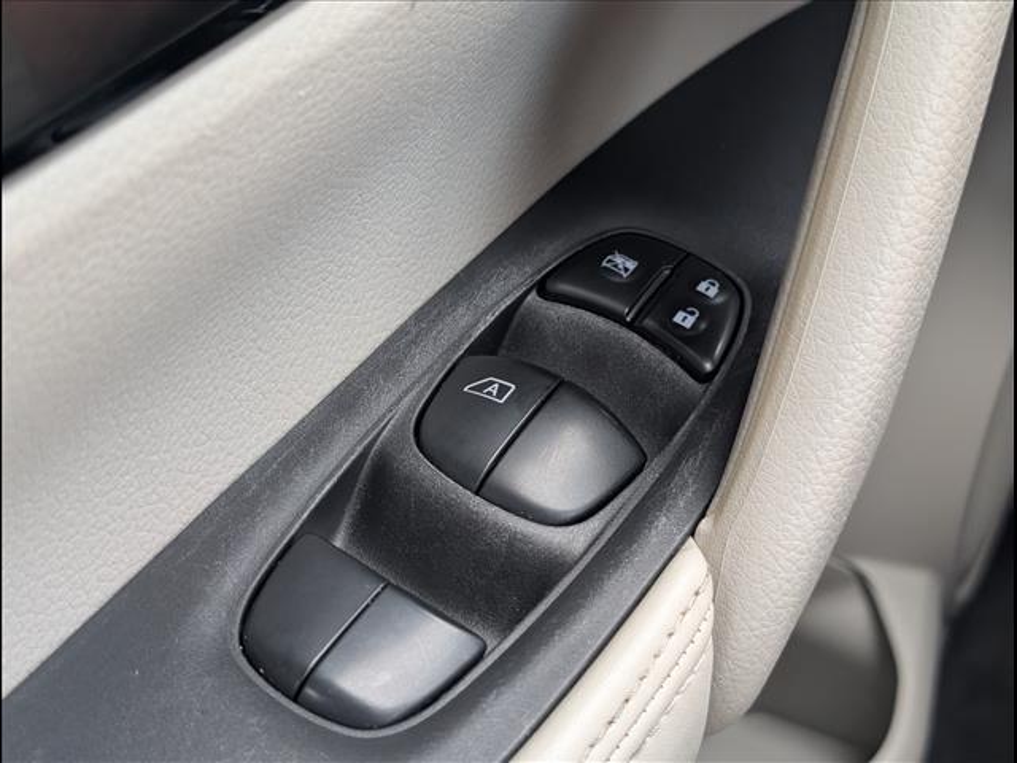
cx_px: 508
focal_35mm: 49
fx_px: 1440
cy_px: 382
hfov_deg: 38.9
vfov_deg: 29.7
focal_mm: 6.9
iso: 549
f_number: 1.68
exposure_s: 1/1429
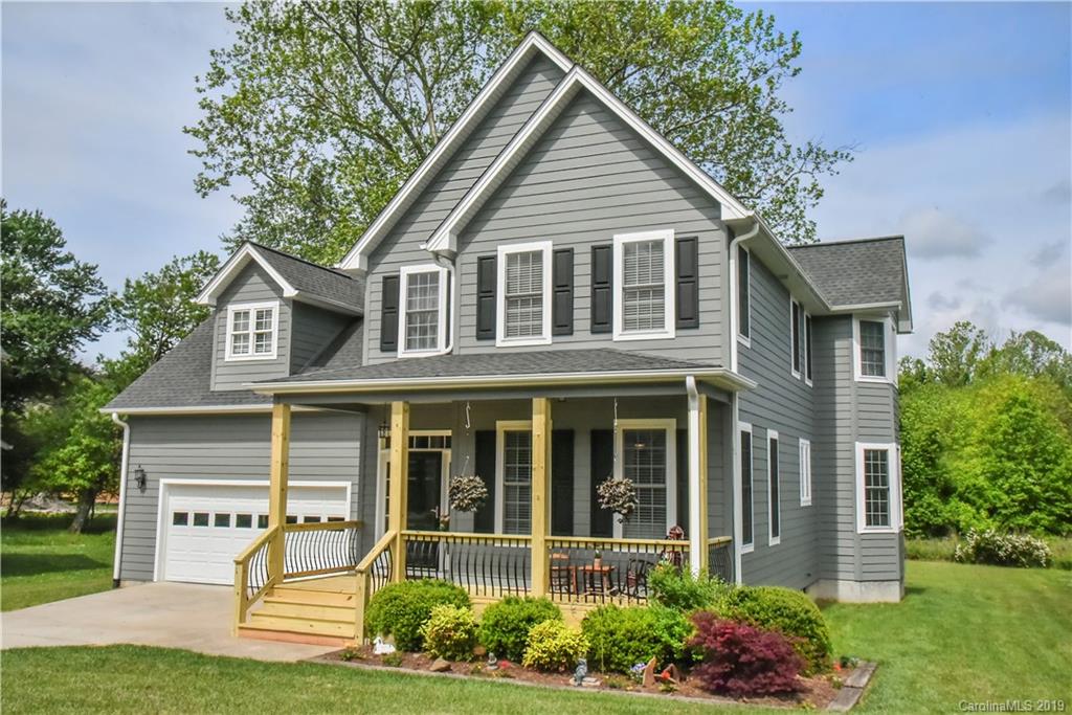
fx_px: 953
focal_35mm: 32
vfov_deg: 41.1
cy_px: 358
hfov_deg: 58.7
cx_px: 536
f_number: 22
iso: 4000
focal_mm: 32
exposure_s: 1/1250
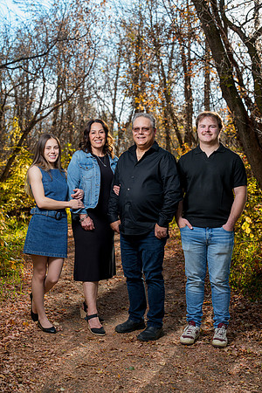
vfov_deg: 39.6
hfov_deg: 27.0
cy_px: 196
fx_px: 546
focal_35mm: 50
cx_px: 131
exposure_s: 1/160
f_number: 3.5
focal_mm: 50
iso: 400
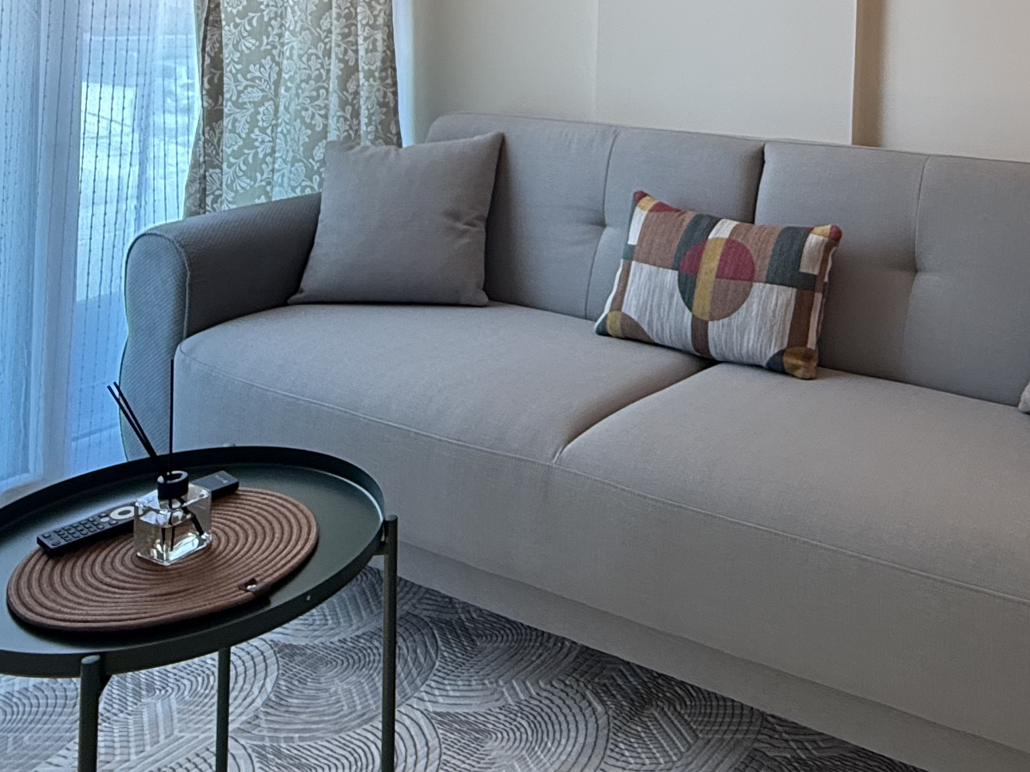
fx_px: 1101
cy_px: 7
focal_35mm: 37
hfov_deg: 48.3
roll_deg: -2.3
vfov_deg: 35.2
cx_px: 769
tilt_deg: -0.4
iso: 160
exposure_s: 1/100
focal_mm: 2.22
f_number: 2.2
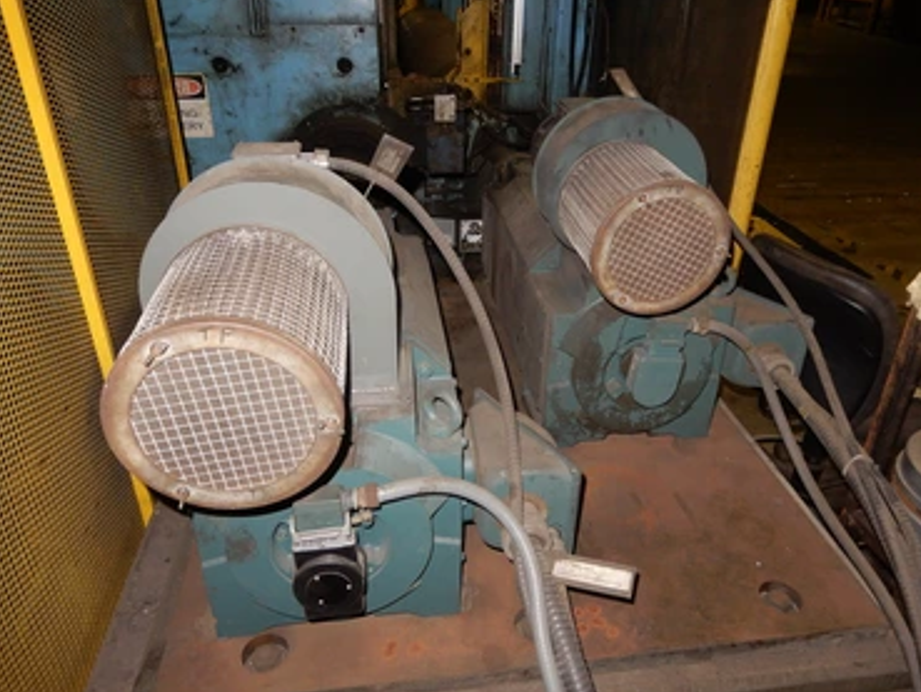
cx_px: 477
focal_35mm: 26
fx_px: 692
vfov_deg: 53.1
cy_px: 342
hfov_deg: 67.3
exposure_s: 1/30
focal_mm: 4.3
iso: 250
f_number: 3.4
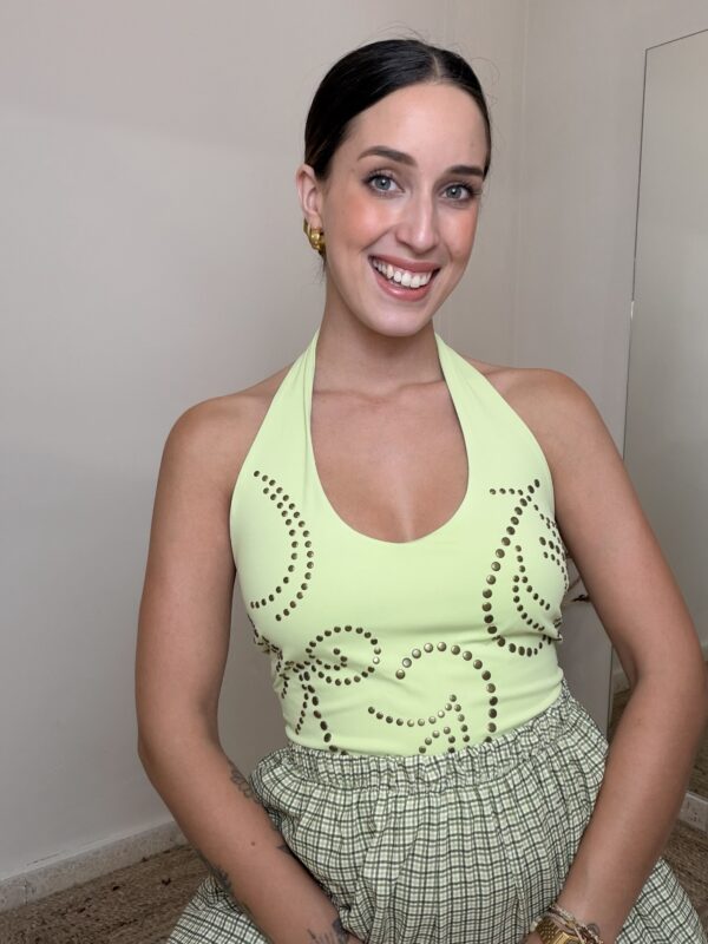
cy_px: 472
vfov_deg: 60.0
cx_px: 354
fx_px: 818
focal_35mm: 30
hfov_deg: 46.8
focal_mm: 2.71
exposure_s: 1/61
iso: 80
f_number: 1.9
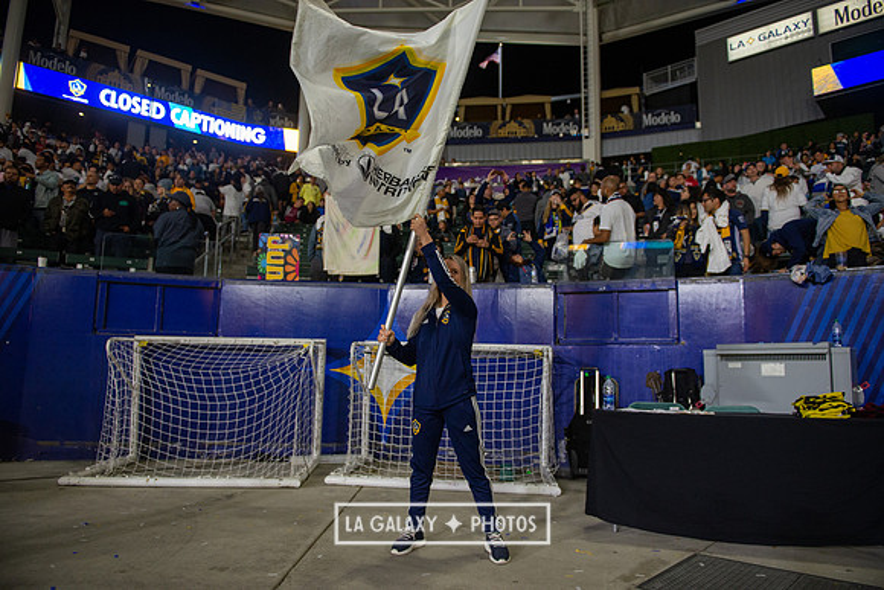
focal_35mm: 24
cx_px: 442
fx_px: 589
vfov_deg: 53.2
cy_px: 295
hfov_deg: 73.7
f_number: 2.8
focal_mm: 24
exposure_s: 1/640
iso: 1600
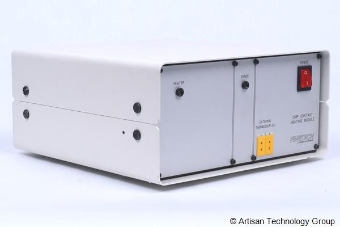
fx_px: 567
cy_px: 114
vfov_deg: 22.6
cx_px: 170
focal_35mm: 60
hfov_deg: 33.4
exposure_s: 1/200
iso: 200
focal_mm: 40
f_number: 20
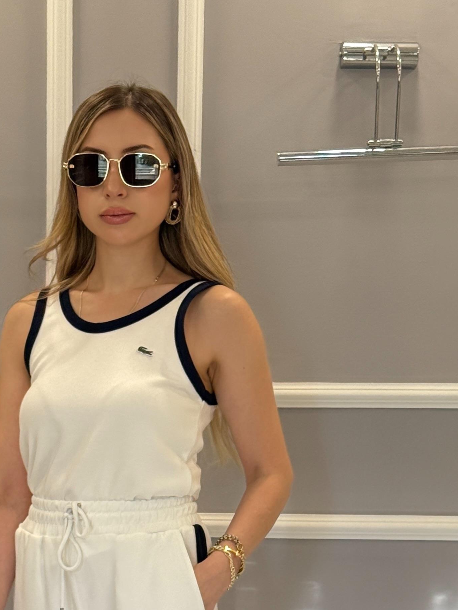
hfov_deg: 13.9
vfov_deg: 18.0
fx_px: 1870
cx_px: 160
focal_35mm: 106
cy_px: 645
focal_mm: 6.76
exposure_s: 1/243
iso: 125
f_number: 1.78
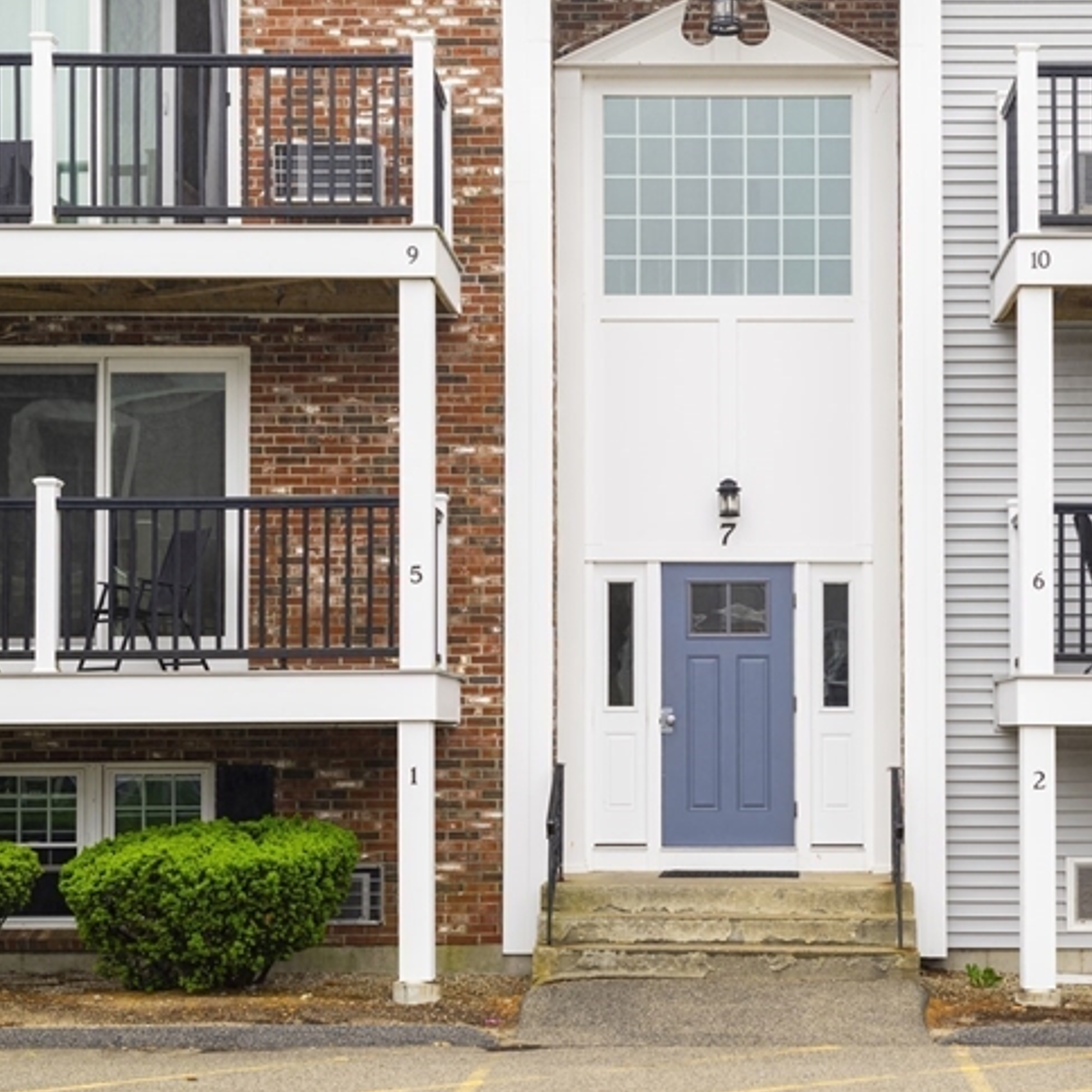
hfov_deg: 27.1
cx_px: 738
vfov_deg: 27.3
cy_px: 452
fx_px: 2248
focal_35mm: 63
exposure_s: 1/125
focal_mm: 35
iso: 140
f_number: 6.7
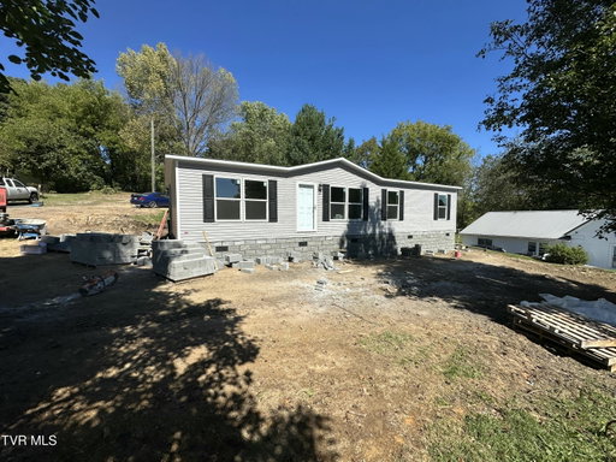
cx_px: 308
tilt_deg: -1.4
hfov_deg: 102.1
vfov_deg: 85.7
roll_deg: -0.6
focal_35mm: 14
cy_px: 231
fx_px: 249
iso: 50
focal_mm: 2.22
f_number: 2.2
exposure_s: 1/2681
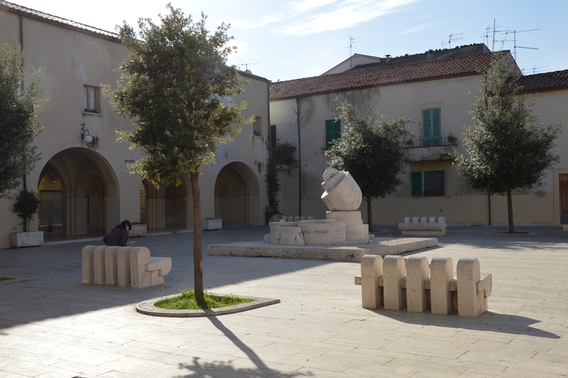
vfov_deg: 35.4
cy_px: 189
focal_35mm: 38
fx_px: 591
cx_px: 284
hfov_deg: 51.3
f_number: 9
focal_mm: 25
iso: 100
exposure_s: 1/200
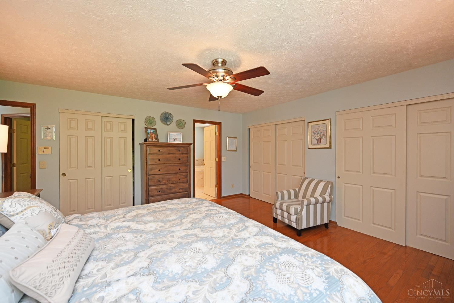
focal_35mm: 14
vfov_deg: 81.2
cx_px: 227
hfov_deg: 104.3
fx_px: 177
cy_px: 152
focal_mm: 14
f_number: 4
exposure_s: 1/60
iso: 450
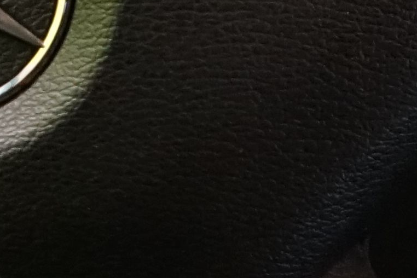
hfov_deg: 8.1
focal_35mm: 252
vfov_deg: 5.4
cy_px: -113
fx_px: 2919
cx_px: -79
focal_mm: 32
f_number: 4.5
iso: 4000
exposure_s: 1/30
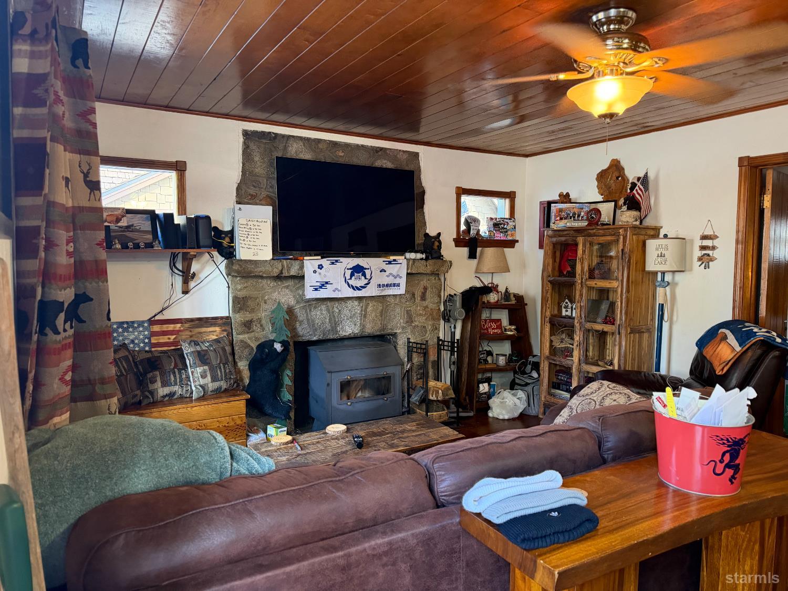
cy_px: 296
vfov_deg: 56.8
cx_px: 394
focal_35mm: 24
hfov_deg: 71.6
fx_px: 546
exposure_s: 1/40
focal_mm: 6.76
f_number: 1.78
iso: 640
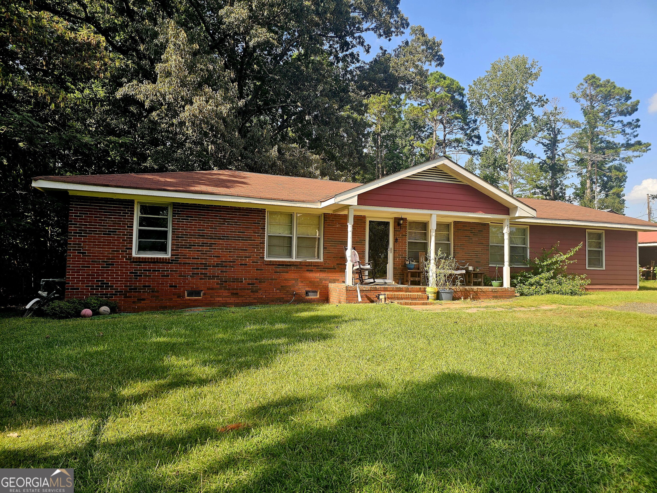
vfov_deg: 58.9
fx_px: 437
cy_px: 246
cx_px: 328
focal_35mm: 23
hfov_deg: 73.9
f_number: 1.7
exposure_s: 1/233
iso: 10
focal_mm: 6.3
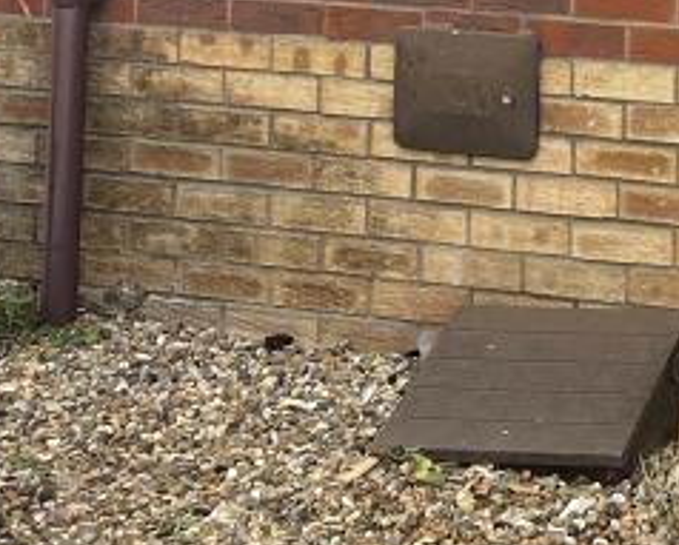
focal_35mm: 109
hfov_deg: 16.1
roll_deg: +0.6
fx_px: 2193
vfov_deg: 11.9
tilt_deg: +5.4
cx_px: 1010
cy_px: -696
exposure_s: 1/767
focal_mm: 4.25
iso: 32
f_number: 1.8
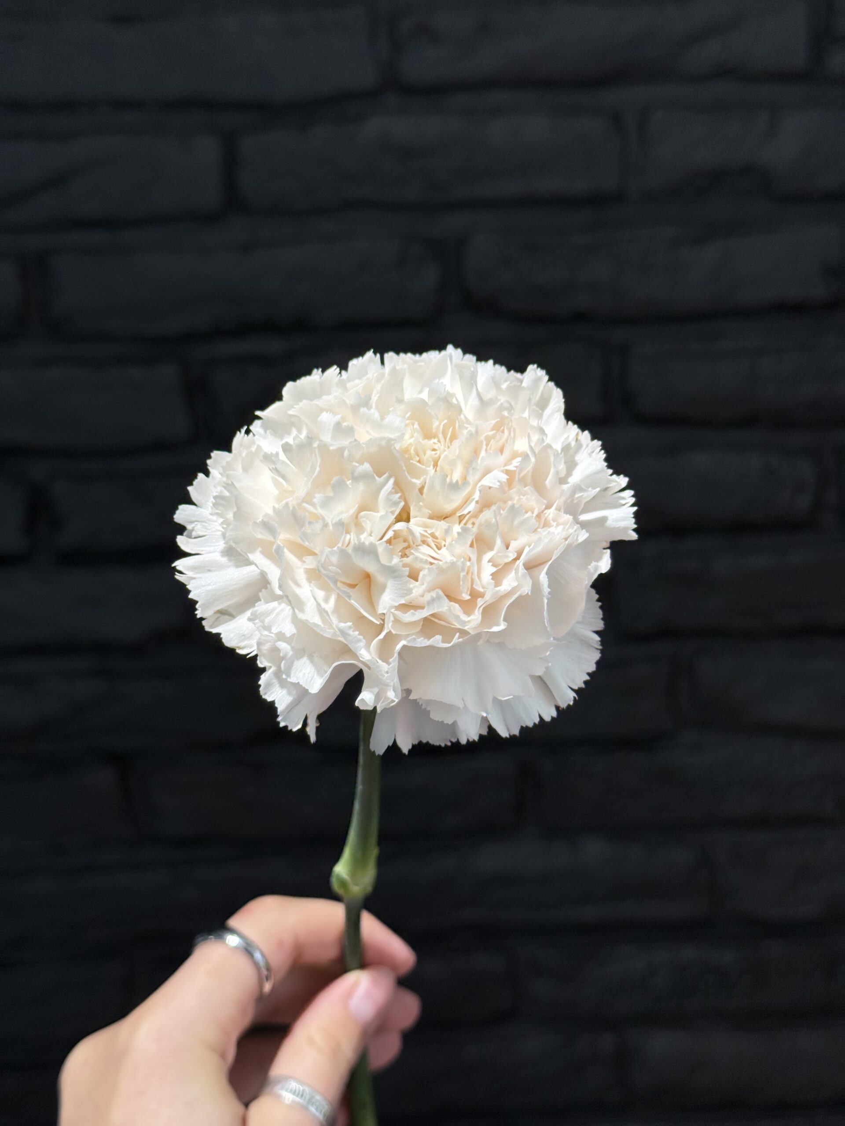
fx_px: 1562
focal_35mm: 48
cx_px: 422
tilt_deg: -11.0
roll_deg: +1.2
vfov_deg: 39.7
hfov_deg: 30.3
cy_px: 563
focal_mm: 6.76
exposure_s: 1/100
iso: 50
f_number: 1.78
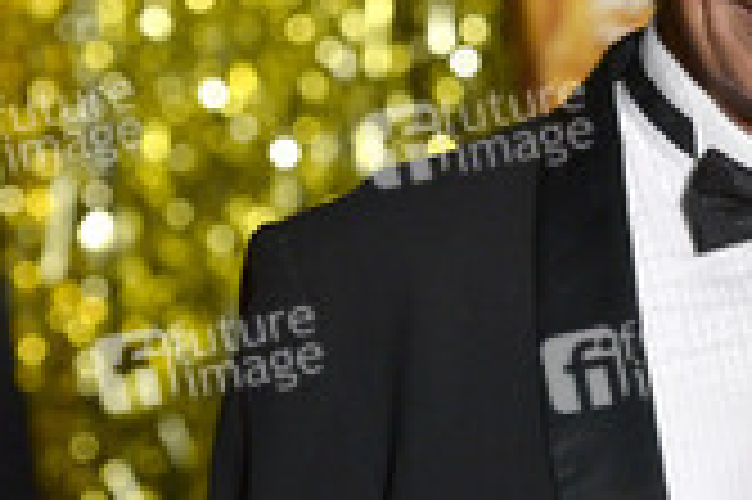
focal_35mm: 323
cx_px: 986
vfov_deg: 4.2
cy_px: 248
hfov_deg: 6.3
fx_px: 6740
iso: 2000
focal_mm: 120
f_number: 5
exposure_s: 1/320
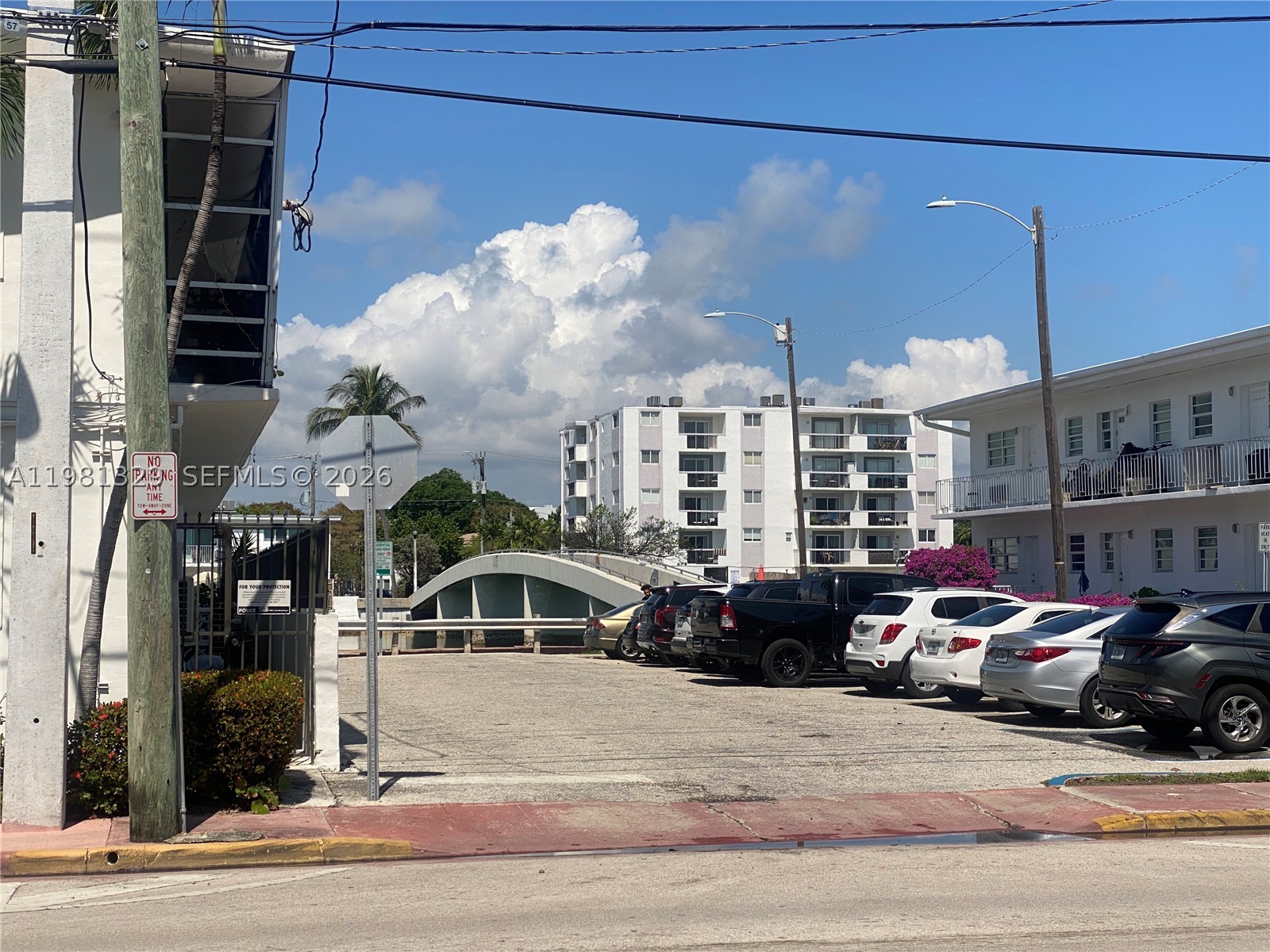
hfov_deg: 36.8
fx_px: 1908
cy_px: 476
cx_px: 635
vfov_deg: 28.0
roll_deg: -0.5
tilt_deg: +2.7
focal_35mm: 52
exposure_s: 1/2817
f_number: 2
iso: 20
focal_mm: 6
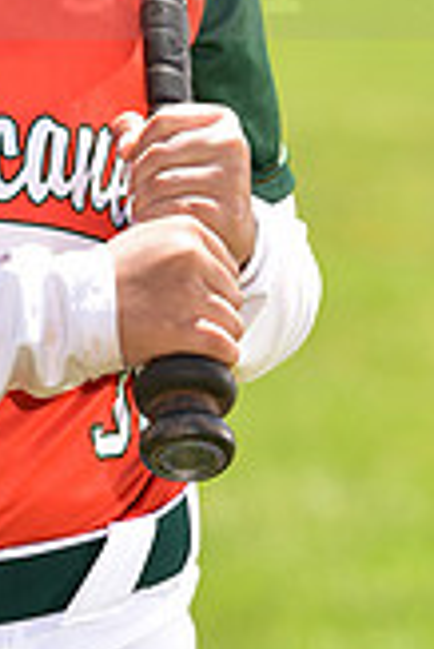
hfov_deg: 2.7
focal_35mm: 517
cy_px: -88
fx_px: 9329
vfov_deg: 4.0
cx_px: -26
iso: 80
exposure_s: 1/200
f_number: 5
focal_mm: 145
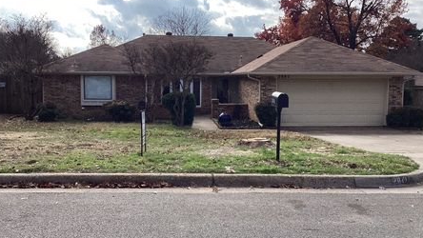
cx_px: 213
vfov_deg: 31.2
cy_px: 119
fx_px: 426
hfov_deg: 52.8
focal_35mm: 38
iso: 25
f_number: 2.4
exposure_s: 1/1538
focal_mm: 3.3
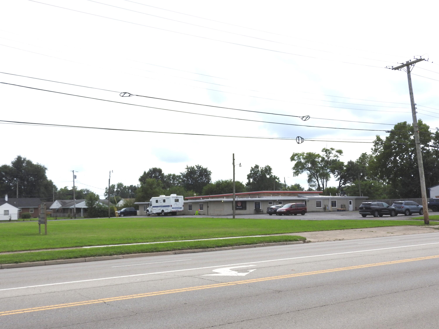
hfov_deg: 42.1
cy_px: 164
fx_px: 571
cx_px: 220
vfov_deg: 32.2
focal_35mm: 45
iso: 100
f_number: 4
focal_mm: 8.1
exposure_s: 1/1600
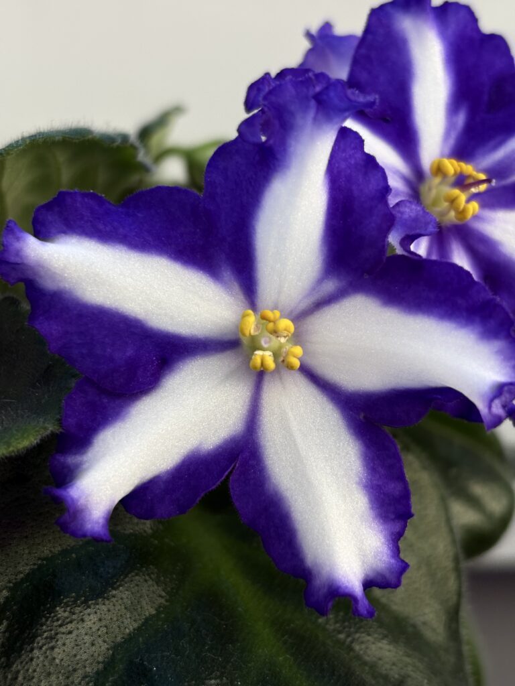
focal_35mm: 52
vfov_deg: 36.8
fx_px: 1032
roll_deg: +0.8
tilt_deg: -20.7
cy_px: 343
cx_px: 258
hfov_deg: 28.0
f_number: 1.6
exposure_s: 1/412
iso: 40
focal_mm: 5.96
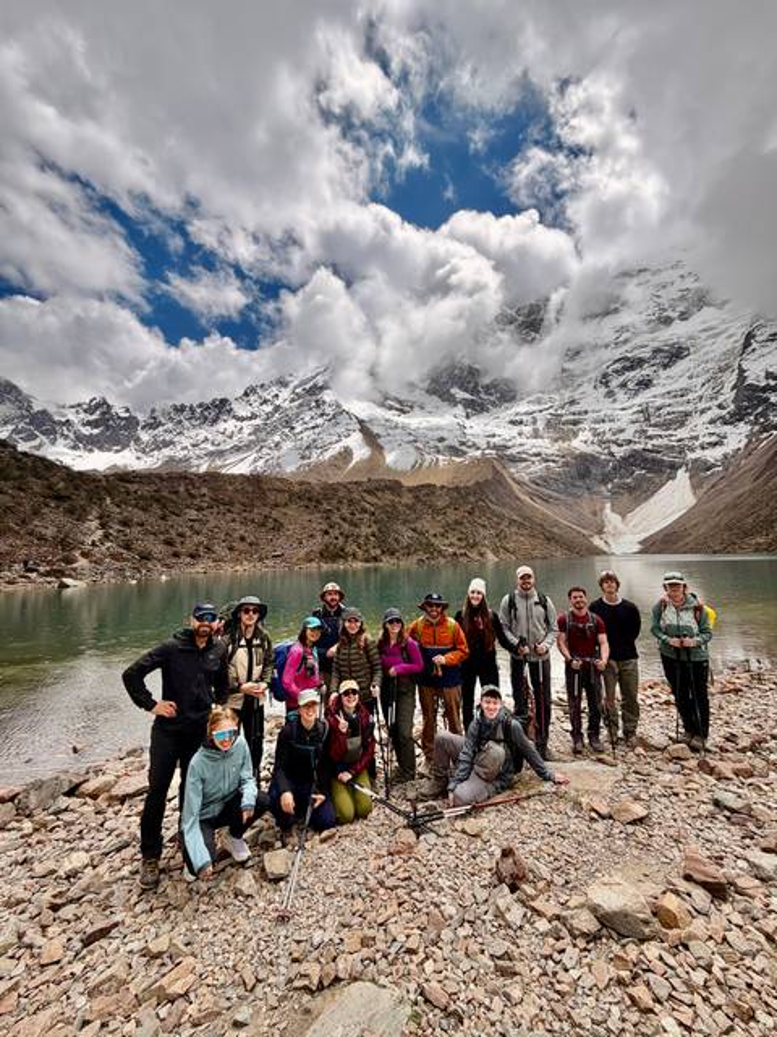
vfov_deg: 102.1
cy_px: 518
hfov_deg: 85.7
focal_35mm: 14
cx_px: 388
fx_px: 419
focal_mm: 2.22
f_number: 2.2
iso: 25
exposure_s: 1/901
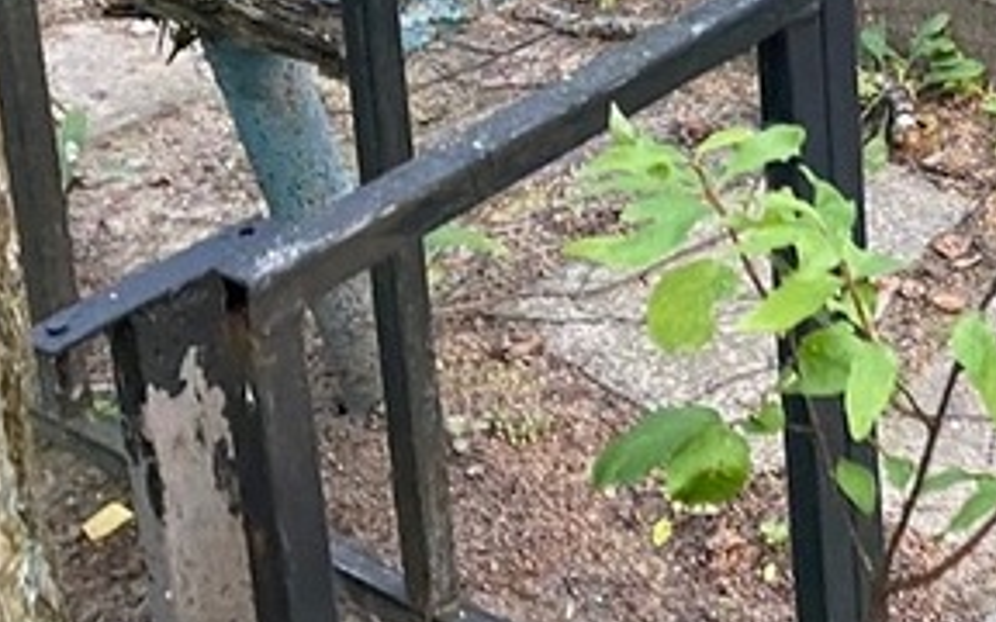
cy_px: -494
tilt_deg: -10.5
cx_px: 1504
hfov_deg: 18.7
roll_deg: -0.5
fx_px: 2660
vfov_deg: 12.2
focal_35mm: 98
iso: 160
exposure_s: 1/60
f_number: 1.8
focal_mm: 4.25
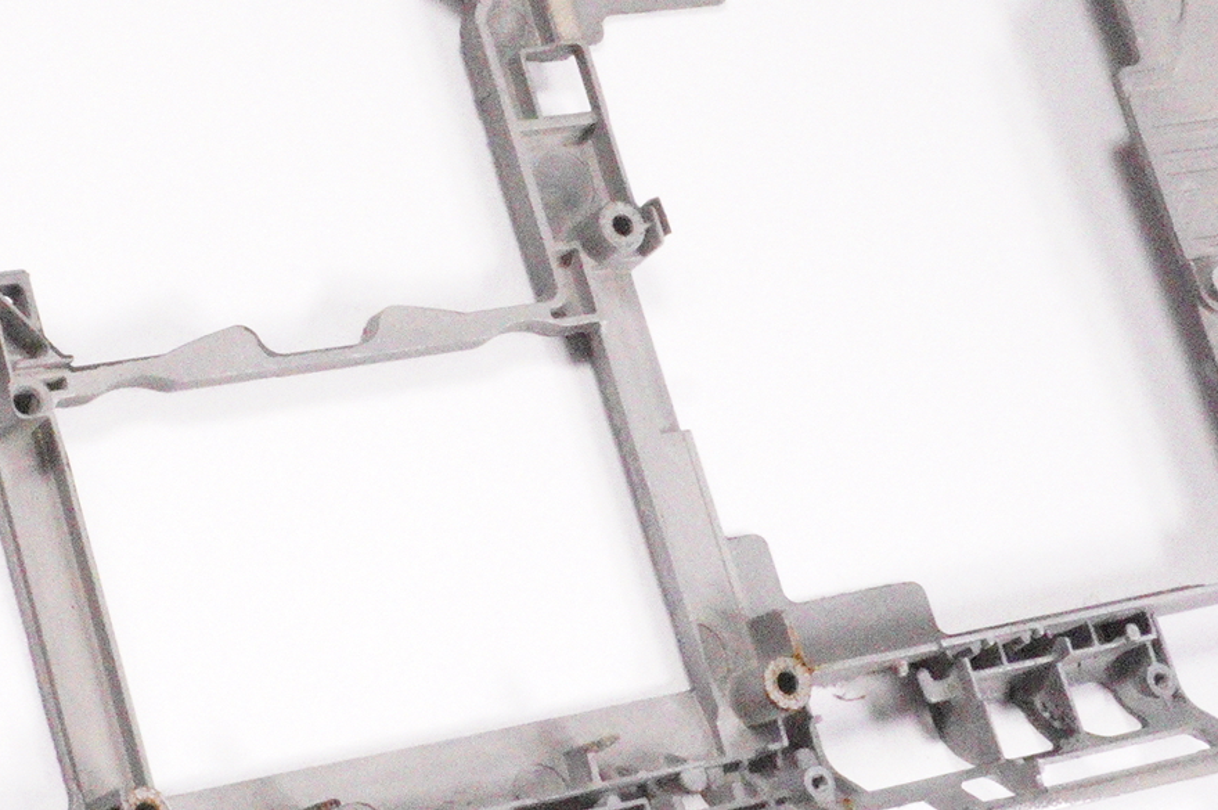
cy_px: 223
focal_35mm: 108
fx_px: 3641
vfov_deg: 12.7
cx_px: 206
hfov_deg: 18.8
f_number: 22
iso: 12800
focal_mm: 21
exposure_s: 1/400
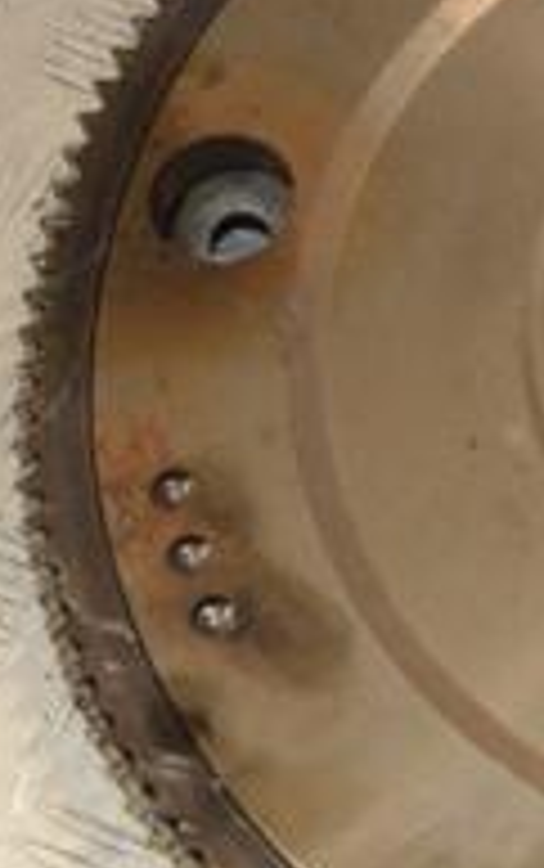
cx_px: 818
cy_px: 414
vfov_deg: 15.7
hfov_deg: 9.6
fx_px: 3148
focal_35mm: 133
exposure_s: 1/200
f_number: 9
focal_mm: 28
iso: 800
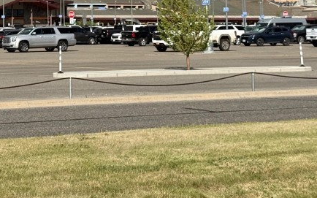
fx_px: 1036
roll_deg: +1.5
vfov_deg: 10.6
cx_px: -28
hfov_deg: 16.9
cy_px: -69
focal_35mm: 120
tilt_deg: +4.7
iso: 64
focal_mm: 6.76
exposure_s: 1/6536
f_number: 1.78
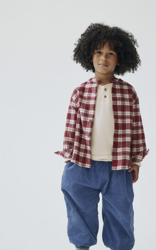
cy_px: 144
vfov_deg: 30.1
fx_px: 462
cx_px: 108
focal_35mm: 68
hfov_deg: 19.1
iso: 400
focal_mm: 63
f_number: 5.6
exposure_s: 1/125
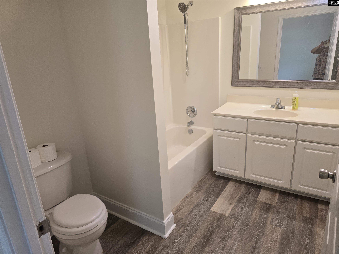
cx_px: 170
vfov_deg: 58.9
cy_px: 127
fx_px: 225
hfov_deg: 73.9
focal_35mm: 23
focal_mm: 6.3
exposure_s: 1/120
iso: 125
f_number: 1.7
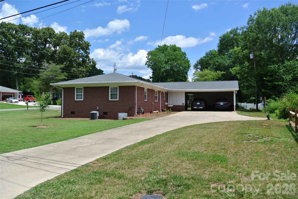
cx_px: 149
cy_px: 100
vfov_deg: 45.1
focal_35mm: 29
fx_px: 240
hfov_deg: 63.6
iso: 100
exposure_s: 1/800
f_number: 5
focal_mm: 11
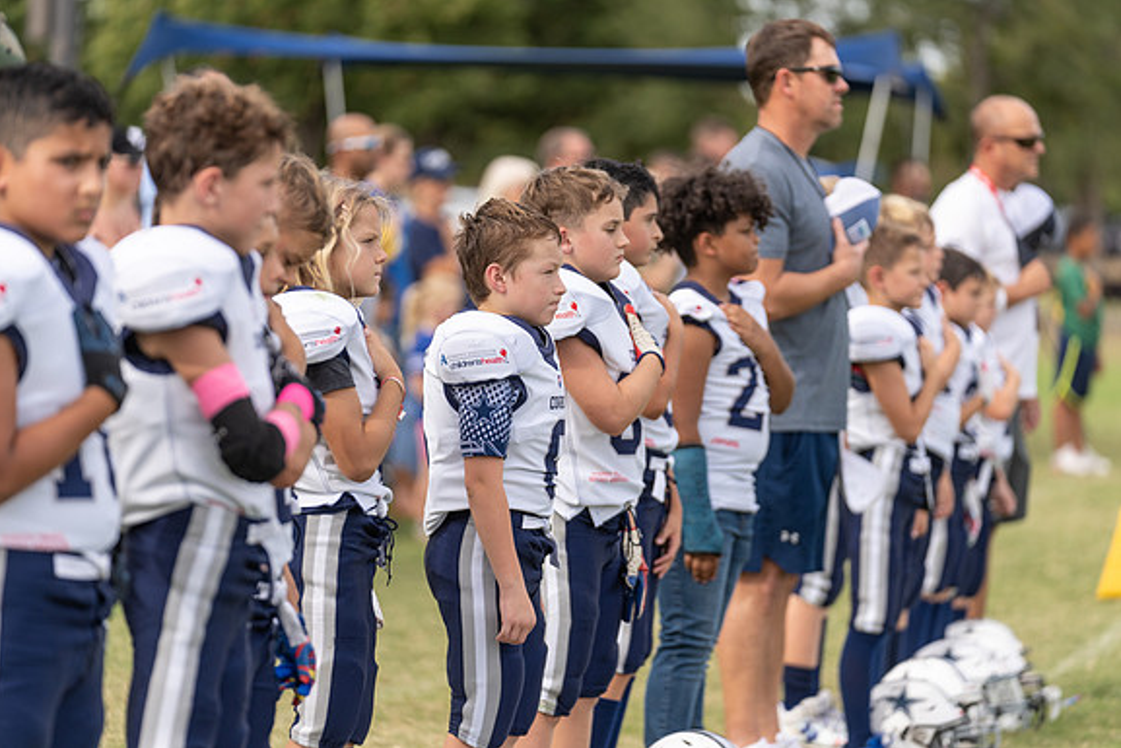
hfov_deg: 12.0
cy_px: 374
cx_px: 560
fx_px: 5326
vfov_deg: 8.0
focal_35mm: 171
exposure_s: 1/1250
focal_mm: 170
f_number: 2.8
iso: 160
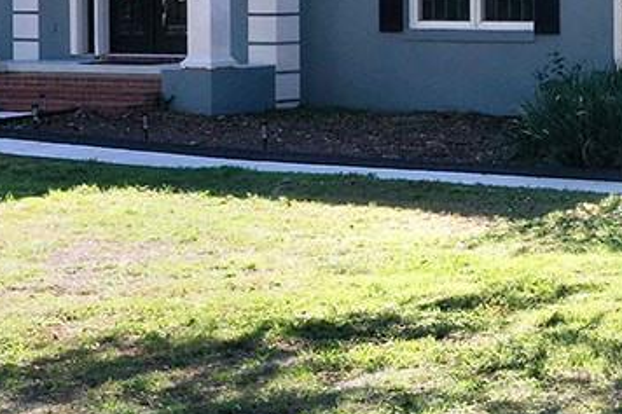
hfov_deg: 15.2
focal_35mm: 126
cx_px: 898
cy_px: -1
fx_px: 2176
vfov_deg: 10.8
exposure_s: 1/80
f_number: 9
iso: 100
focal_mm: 10.26
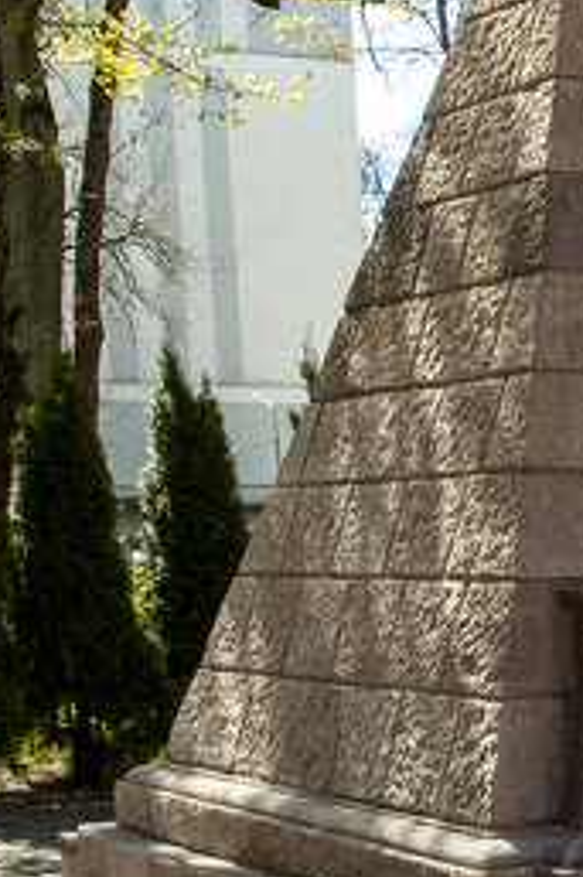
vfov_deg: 24.2
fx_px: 2043
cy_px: 404
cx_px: 806
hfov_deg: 15.3
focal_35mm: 84
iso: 640
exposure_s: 1/400
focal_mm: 18
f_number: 10
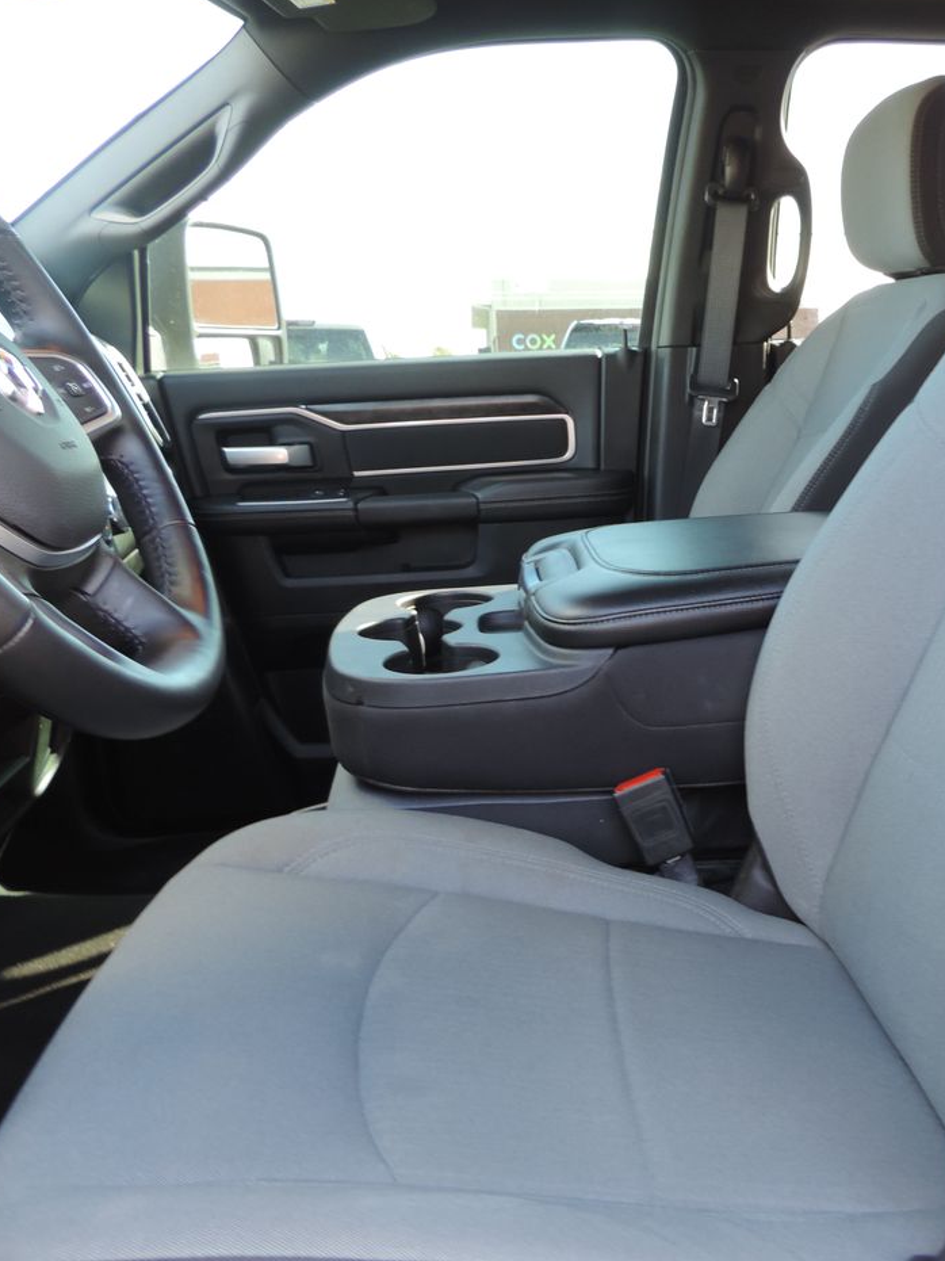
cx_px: 719
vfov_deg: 55.4
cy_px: 634
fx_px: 1201
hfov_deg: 41.6
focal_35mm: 33
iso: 110
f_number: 3
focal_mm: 4.3
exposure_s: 1/30
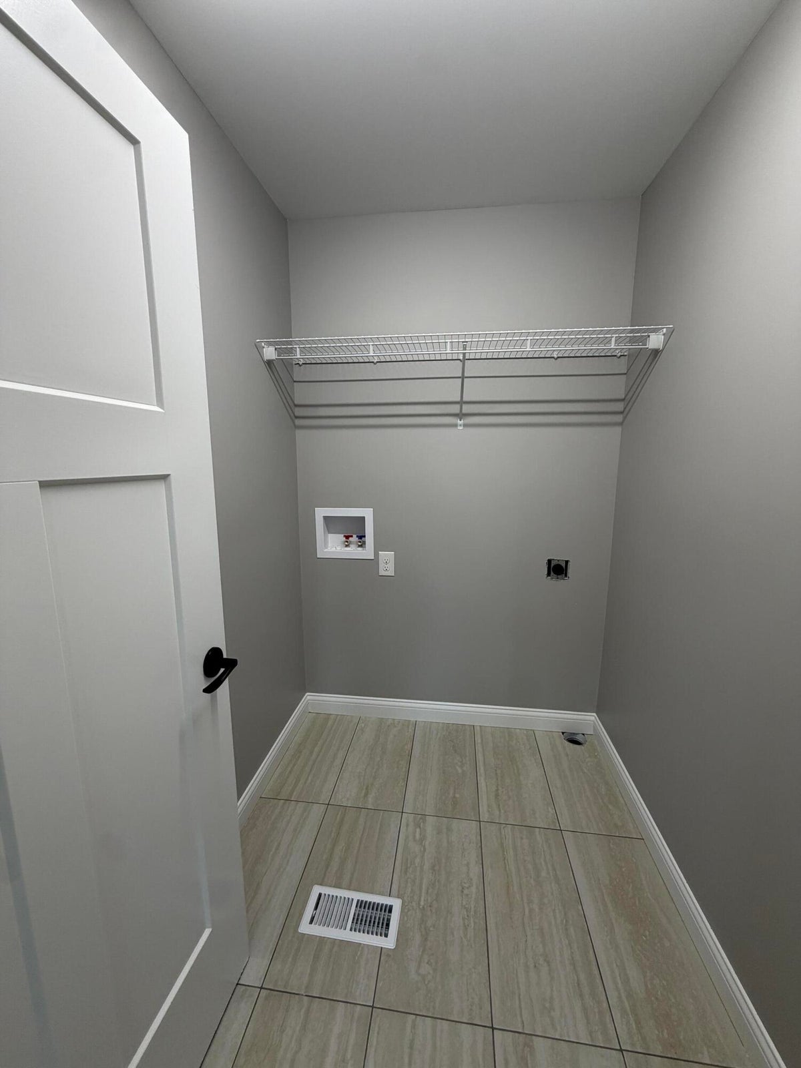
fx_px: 432
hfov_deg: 85.7
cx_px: 400
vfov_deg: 102.1
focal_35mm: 14
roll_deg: -0.8
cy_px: 534
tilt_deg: -11.0
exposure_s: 1/120
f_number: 2.2
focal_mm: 2.22
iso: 80
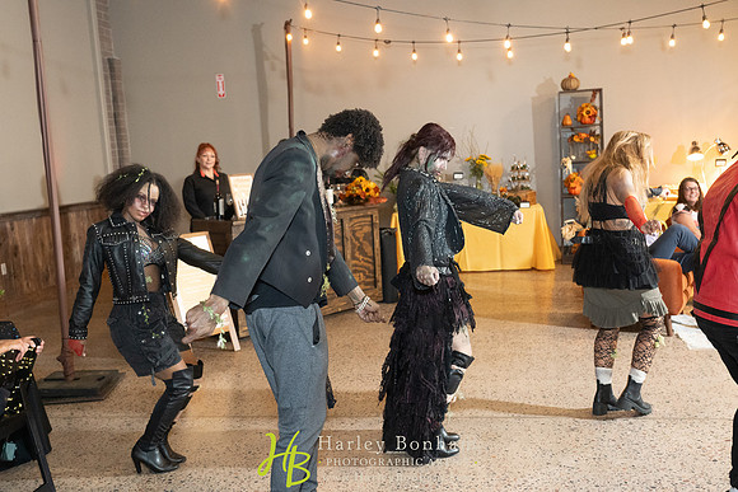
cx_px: 369
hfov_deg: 54.4
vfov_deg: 37.9
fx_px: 718
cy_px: 246
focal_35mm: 35
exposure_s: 1/125
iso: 10000
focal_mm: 35
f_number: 4
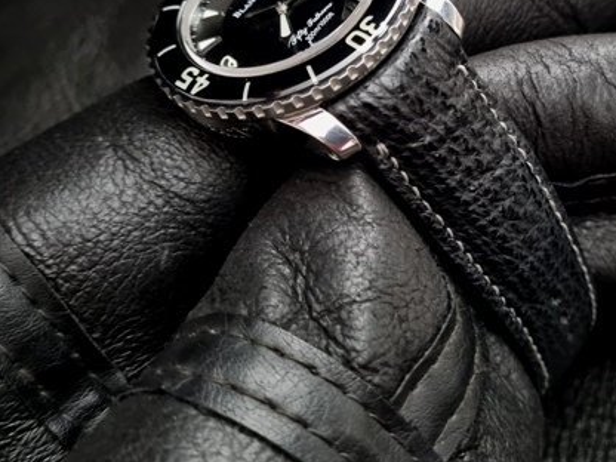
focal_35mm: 50
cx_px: 425
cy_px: 127
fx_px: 890
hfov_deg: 37.6
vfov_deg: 28.8
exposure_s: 1/25
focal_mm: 5.4
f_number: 1.8
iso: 1000
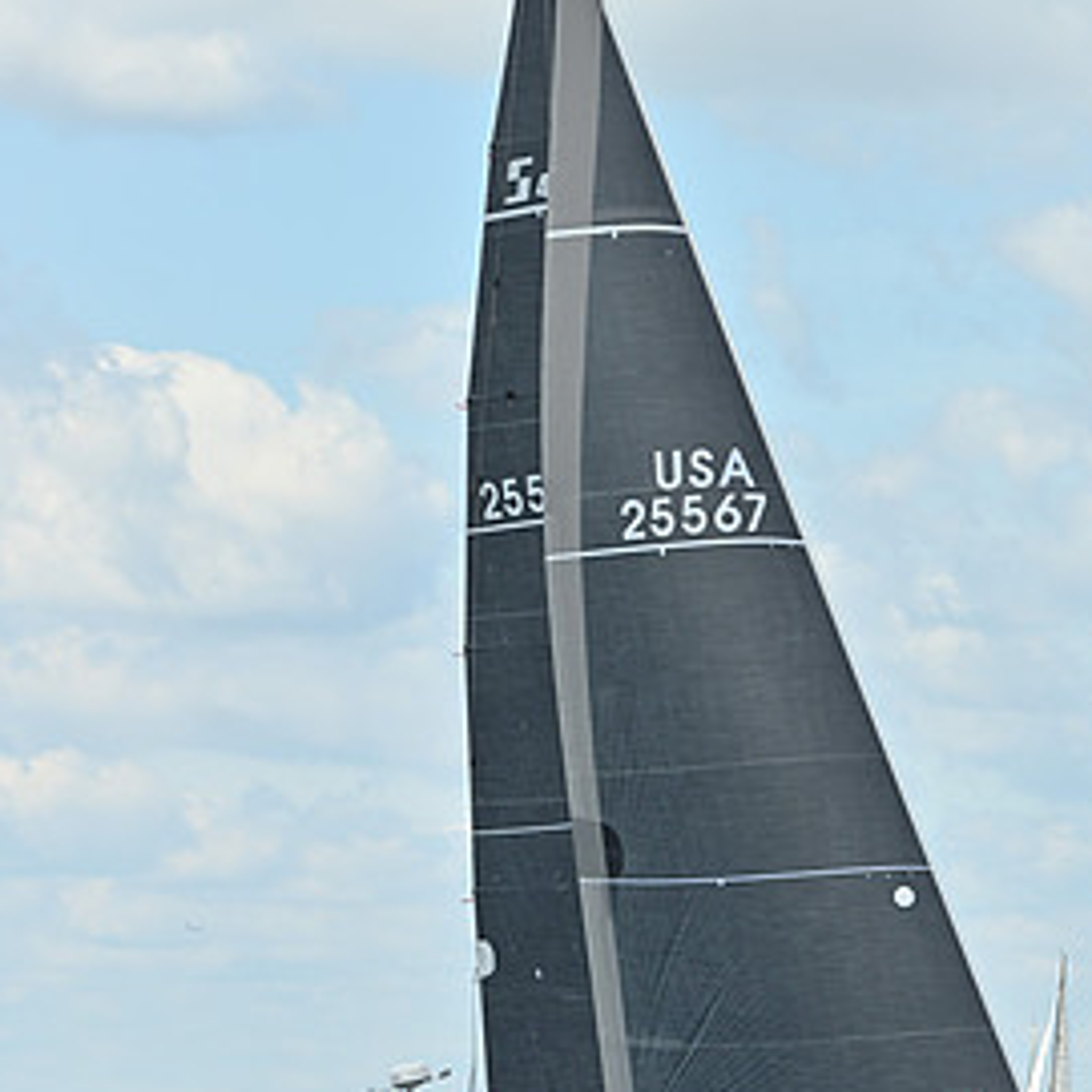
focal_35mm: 282
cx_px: 739
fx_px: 10065
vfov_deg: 6.2
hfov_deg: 6.2
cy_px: 516
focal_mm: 155
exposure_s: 1/1600
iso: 250
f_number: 5.6
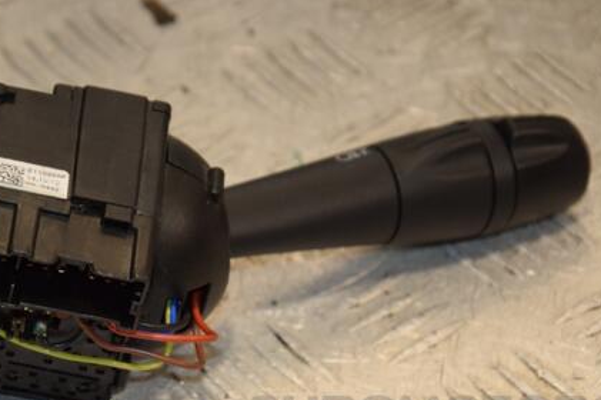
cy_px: 227
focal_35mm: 225
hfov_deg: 9.2
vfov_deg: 6.1
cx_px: 224
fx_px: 3748
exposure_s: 1/200
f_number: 6.3
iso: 800
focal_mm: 105
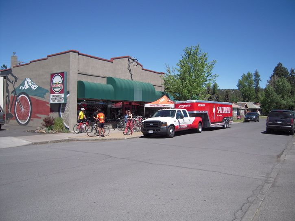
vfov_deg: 49.8
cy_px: 110
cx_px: 148
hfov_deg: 63.4
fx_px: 239
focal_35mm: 28
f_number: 5.4
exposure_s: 1/400
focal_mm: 5
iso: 100
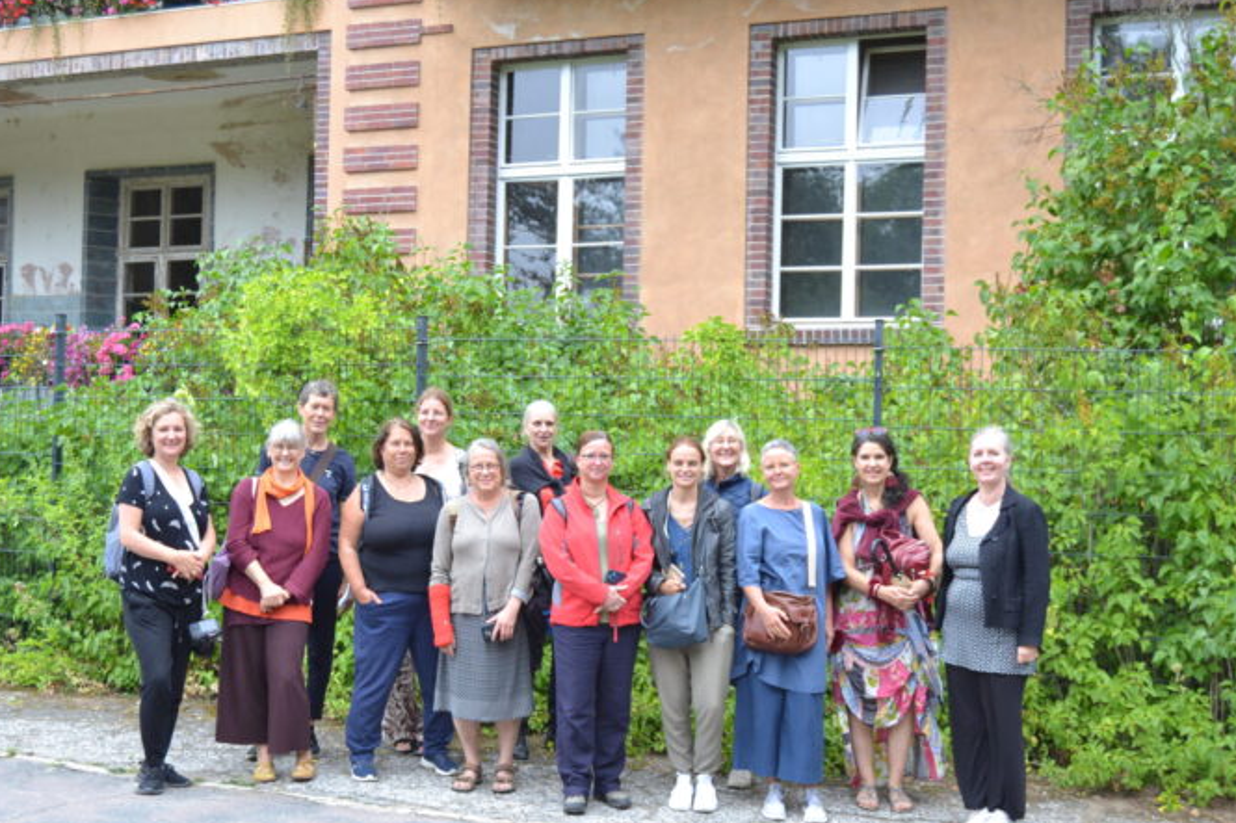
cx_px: 543
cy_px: 435
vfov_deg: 26.0
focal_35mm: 52
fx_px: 1785
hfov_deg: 38.1
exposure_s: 1/100
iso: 400
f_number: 5
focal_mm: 30
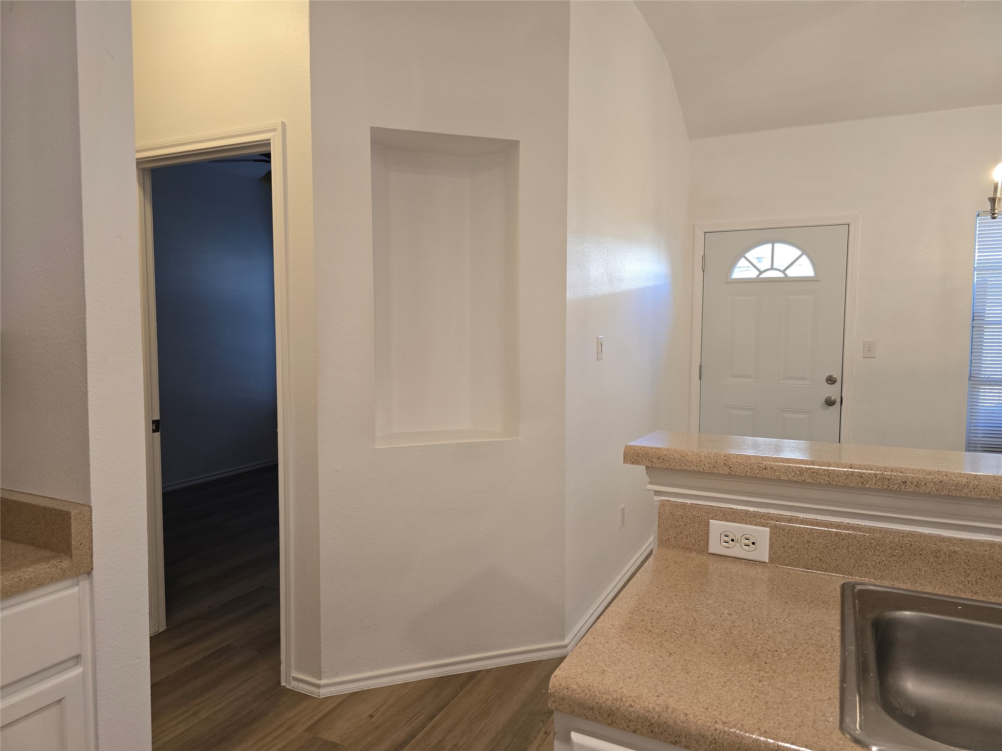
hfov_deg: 73.9
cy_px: 376
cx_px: 501
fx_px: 666
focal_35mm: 23
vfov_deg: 58.9
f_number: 1.7
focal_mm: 6.3
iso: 250
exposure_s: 1/120
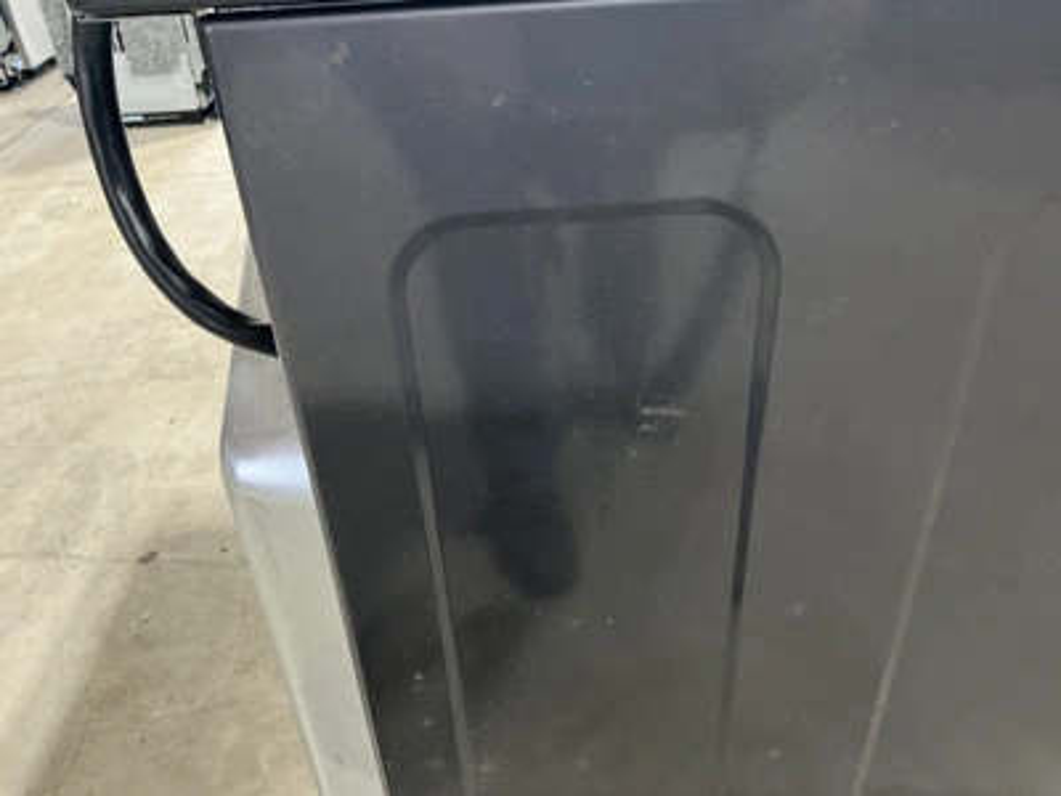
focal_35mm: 28
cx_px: 530
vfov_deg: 49.7
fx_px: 858
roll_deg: +5.4
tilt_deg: -33.6
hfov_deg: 63.4
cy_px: 398
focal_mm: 3
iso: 320
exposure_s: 1/40
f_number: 1.8
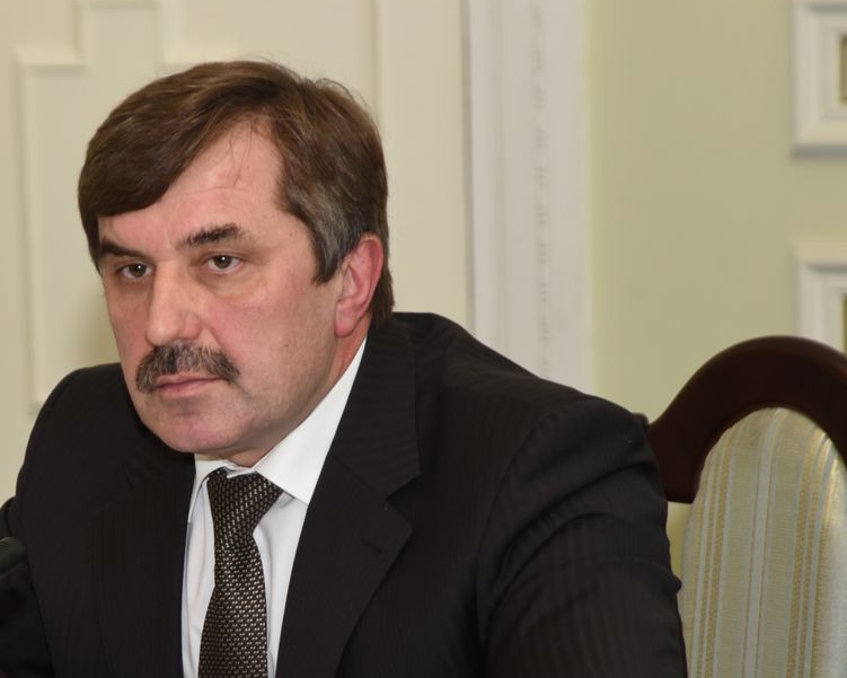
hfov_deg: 9.2
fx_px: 5265
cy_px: 406
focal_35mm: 210
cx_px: 185
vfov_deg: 7.4
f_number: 5.6
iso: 1000
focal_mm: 120
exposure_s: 1/200
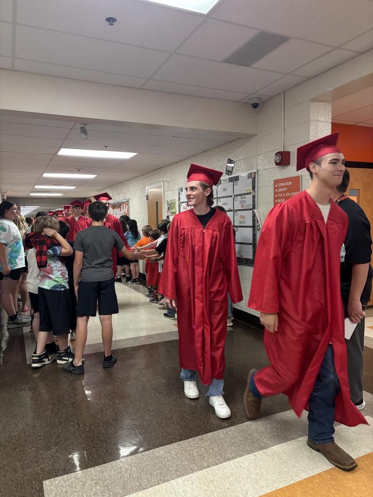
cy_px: 248
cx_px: 186
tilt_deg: -4.5
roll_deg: +0.0
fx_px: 374
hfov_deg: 53.1
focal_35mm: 26
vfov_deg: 67.3
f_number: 1.6
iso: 250
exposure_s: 1/60
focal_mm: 5.96
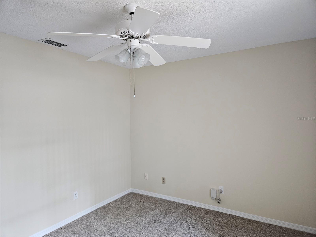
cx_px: 158
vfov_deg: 58.9
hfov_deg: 73.9
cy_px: 118
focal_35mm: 23
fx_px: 210
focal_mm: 5.4
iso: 1000
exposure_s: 1/120
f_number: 1.8
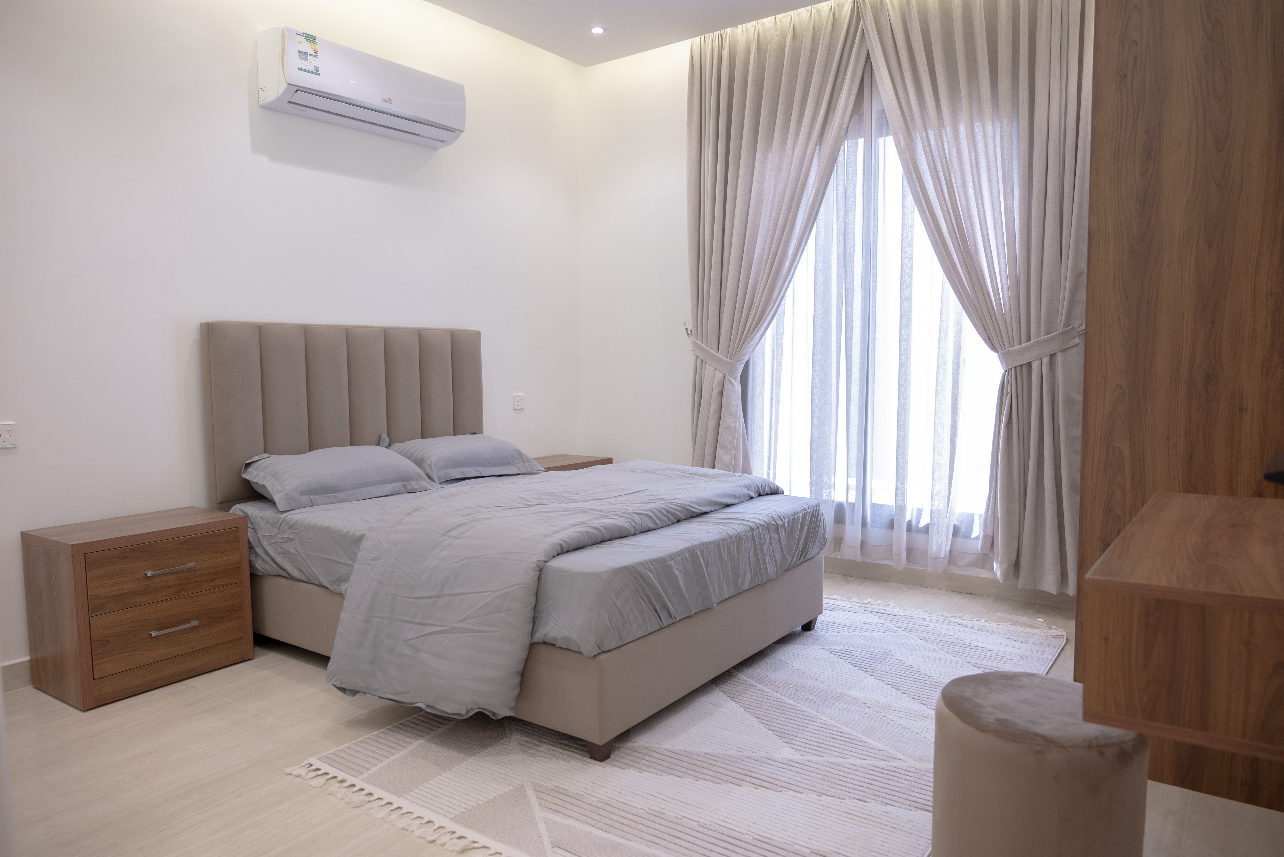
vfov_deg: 53.2
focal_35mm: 24
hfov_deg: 73.7
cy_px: 428
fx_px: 856
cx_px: 642
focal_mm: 24
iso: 200
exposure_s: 1/15
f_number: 4
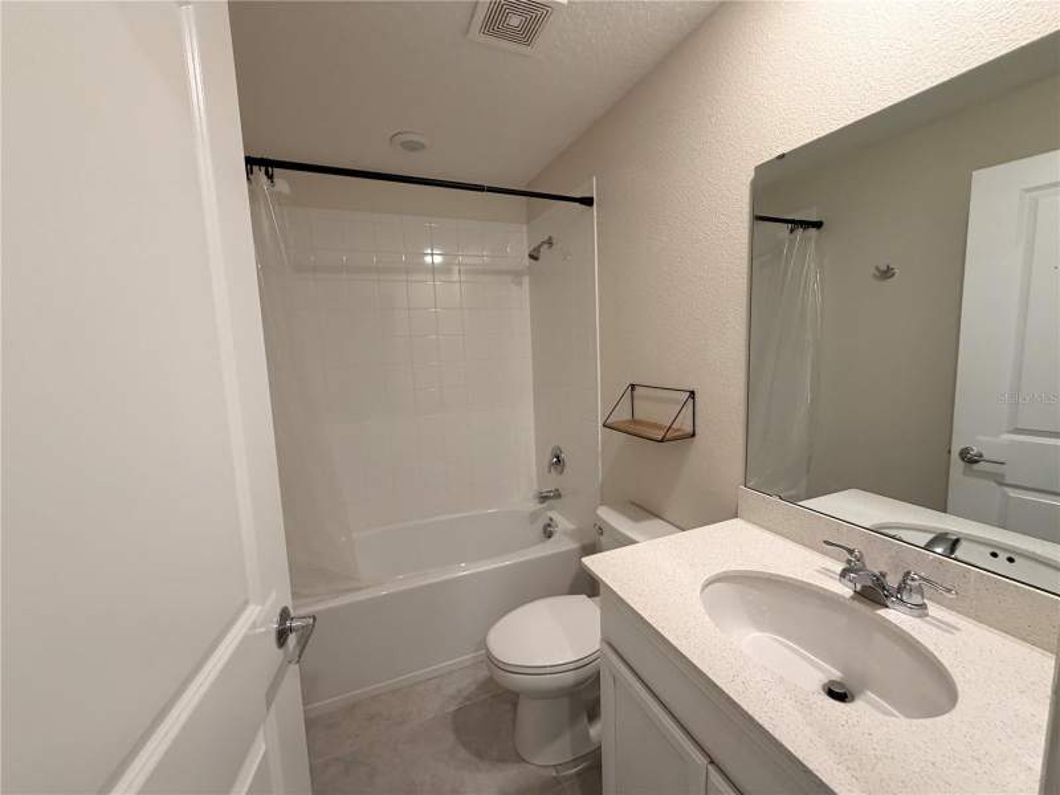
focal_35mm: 14
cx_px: 530
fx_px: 429
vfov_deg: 85.7
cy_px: 398
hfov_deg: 102.1
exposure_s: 1/120
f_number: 2.2
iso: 250
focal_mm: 2.22
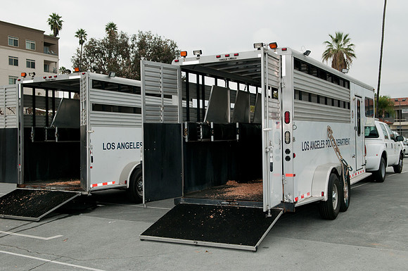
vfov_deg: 31.8
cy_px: 136
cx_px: 204
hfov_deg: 46.5
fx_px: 475
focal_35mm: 42
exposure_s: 1/500
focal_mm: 28
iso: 200
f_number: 5
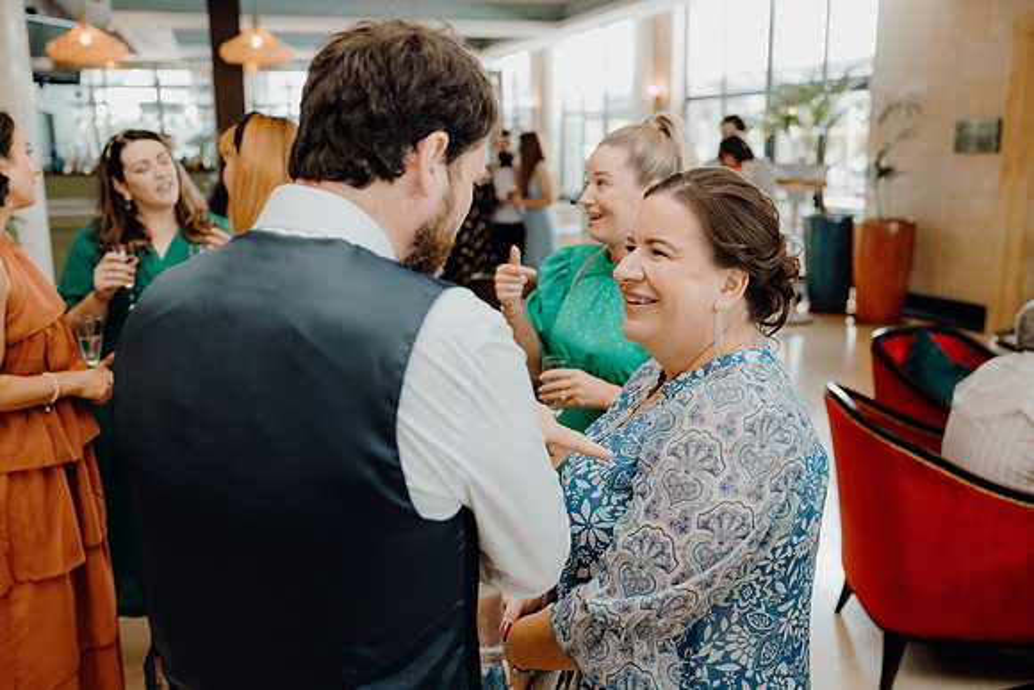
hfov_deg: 57.2
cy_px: 345
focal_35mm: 33
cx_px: 517
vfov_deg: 40.0
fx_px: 948
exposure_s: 1/200
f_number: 2.8
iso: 1250
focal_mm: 33
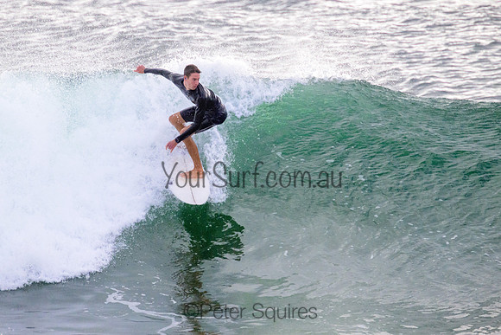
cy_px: 114
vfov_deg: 1.3
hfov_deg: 1.9
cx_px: 231
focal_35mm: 1062
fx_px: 14787
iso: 1800
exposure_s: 1/2000
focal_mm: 800
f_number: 11
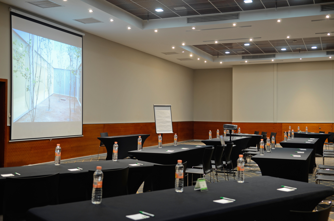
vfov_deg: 29.7
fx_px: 417
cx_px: 167
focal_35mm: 45
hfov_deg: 43.7
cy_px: 110
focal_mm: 30
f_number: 2.8
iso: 125
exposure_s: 1/3
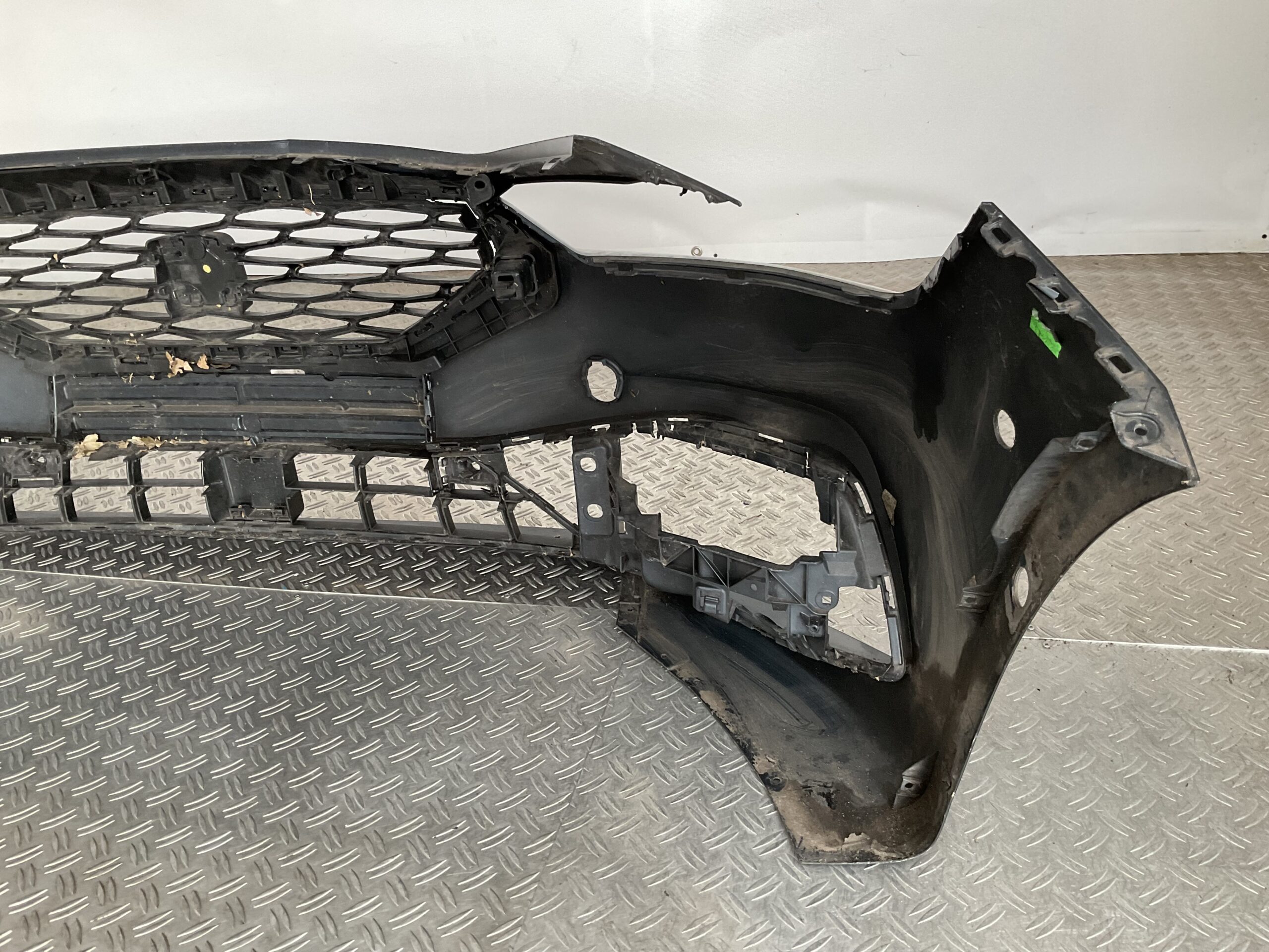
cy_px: 476
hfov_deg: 61.7
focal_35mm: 29
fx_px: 1063
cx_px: 634
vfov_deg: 48.2
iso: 64
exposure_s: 1/100
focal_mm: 3
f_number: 1.8
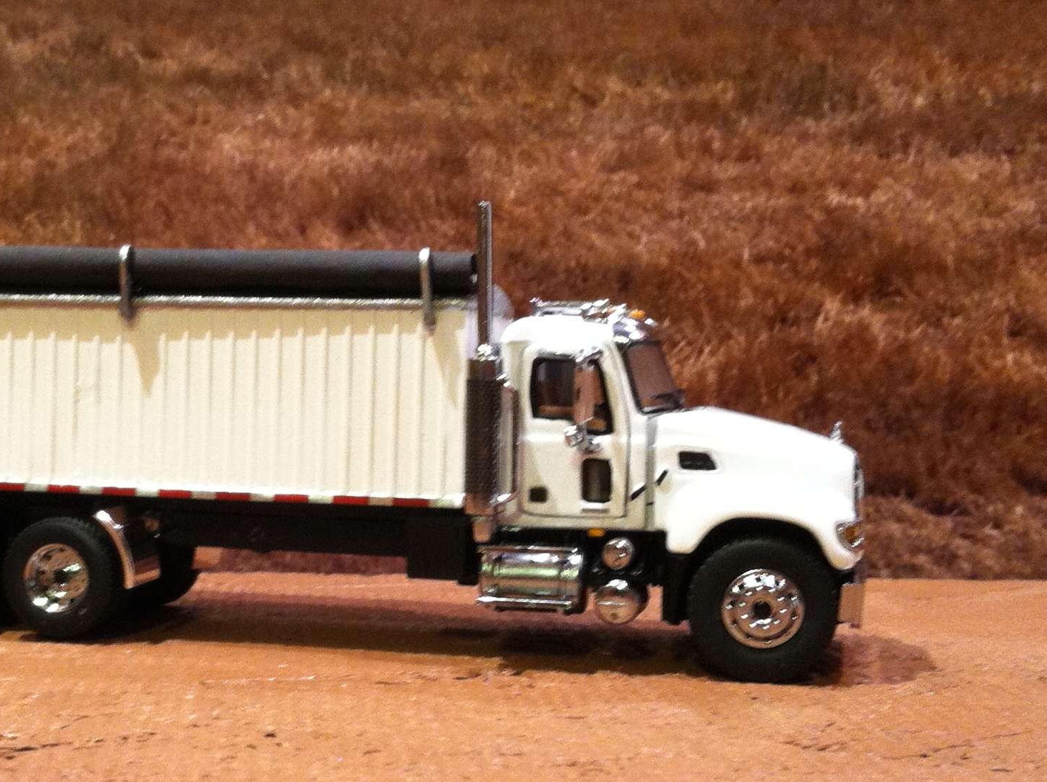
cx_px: 323
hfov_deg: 30.9
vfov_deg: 23.5
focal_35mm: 62
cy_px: 487
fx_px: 1873
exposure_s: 1/15
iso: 125
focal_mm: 3.85
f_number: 2.8
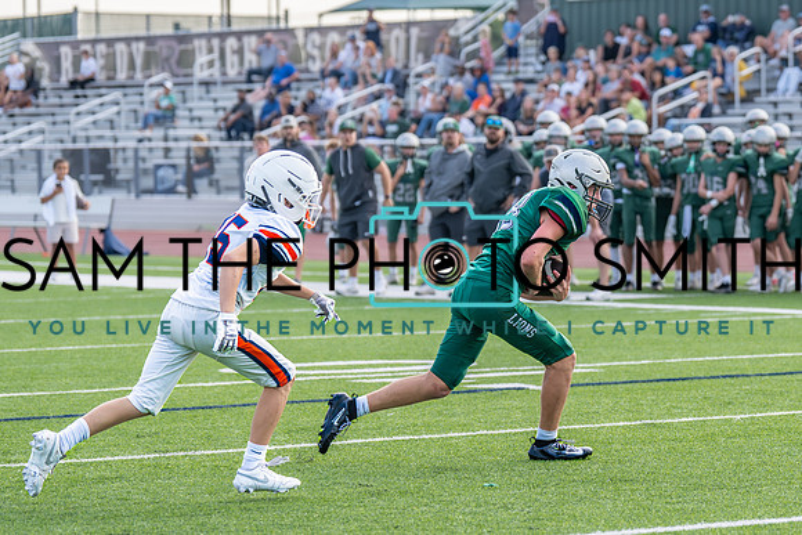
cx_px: 560
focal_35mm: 157
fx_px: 3496
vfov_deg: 8.8
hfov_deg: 13.1
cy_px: 277
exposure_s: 1/1600
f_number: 2.8
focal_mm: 95
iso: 500
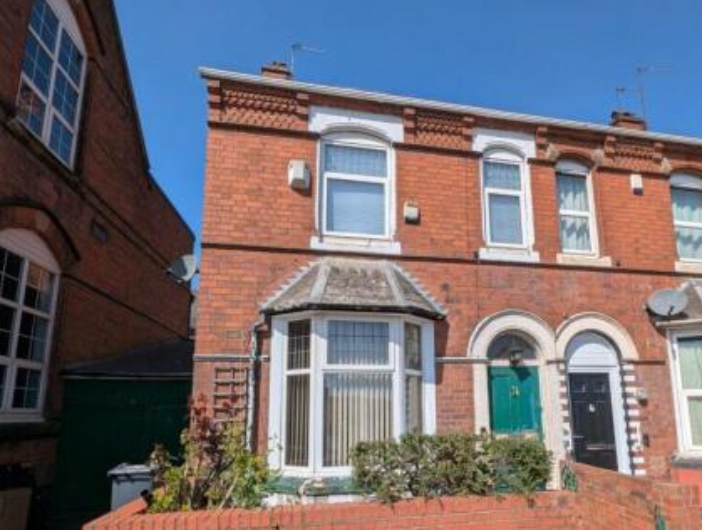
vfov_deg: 70.0
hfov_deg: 87.0
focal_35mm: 18
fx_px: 366
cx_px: 405
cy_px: 346
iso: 40
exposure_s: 1/2439
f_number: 2.2
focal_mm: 1.95
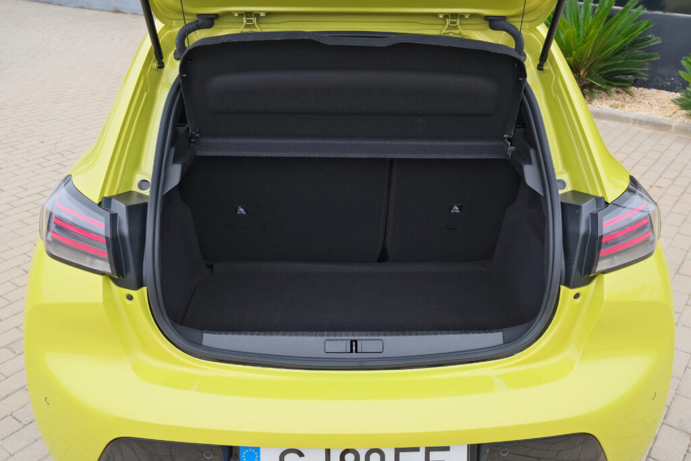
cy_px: 230
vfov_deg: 41.1
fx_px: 614
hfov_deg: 58.7
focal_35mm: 32
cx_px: 346
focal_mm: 21.5
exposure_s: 1/160
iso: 320
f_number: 9
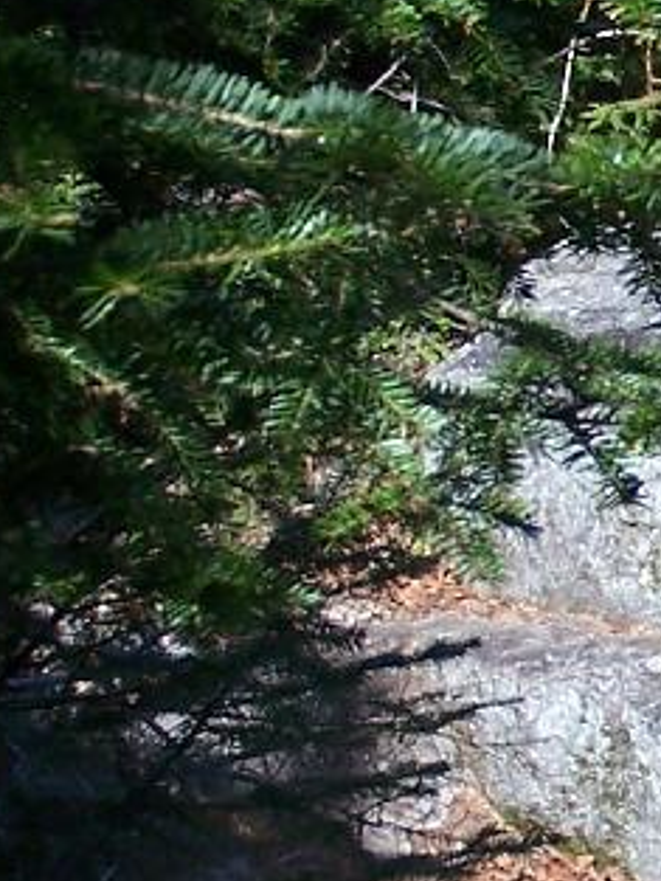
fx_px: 6539
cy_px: 393
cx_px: 1404
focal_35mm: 257
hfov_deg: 5.6
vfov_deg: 7.7
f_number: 3.1
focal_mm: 9.8
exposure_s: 1/500
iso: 80
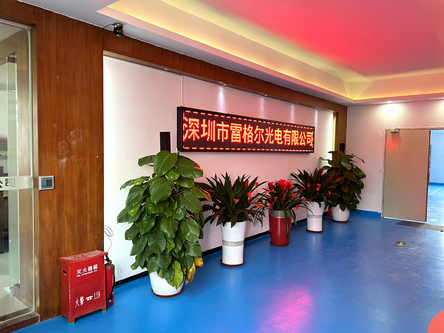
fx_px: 333
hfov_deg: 67.3
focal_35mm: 26
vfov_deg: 53.1
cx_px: 222
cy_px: 166
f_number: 1.5
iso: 125
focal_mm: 5.7
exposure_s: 1/61
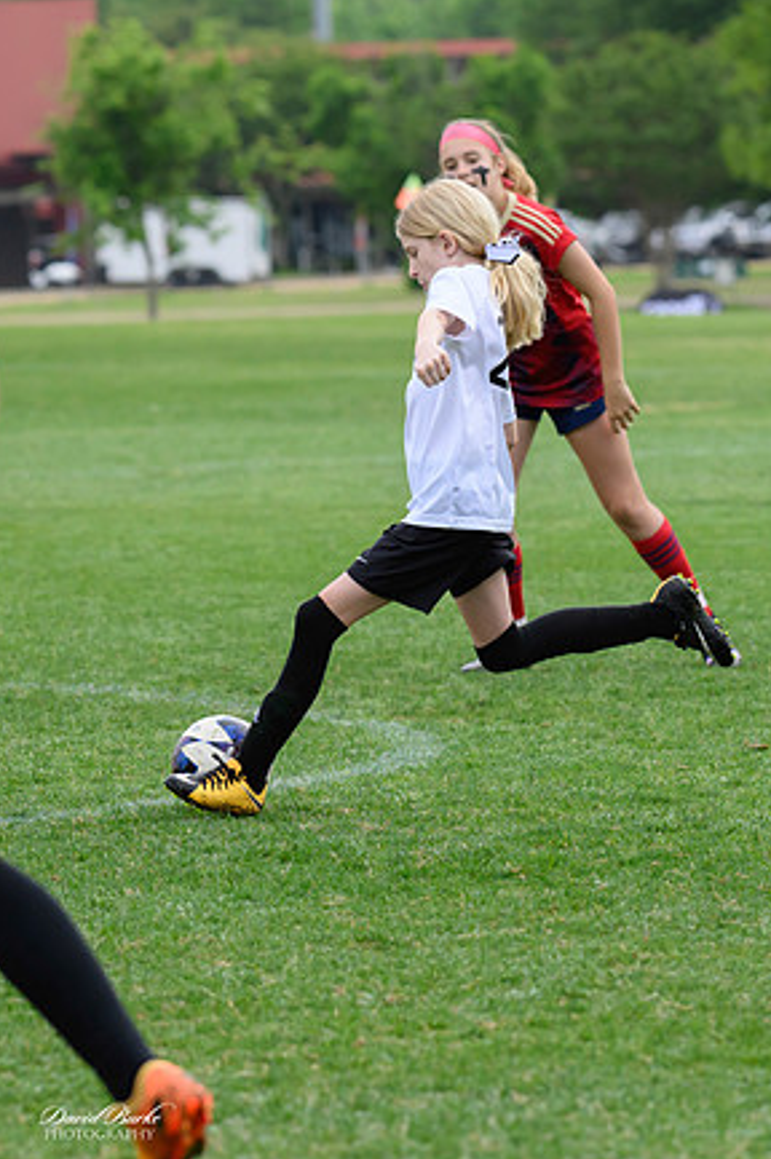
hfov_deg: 4.3
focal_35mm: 320
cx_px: 193
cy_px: 659
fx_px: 10296
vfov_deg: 6.4
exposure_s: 1/1250
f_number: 5.6
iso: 1250
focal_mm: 180
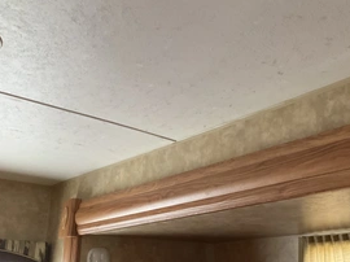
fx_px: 434
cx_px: 255
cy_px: 169
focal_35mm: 43
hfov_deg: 42.7
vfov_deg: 33.3
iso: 250
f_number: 1.8
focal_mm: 3
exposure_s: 1/60
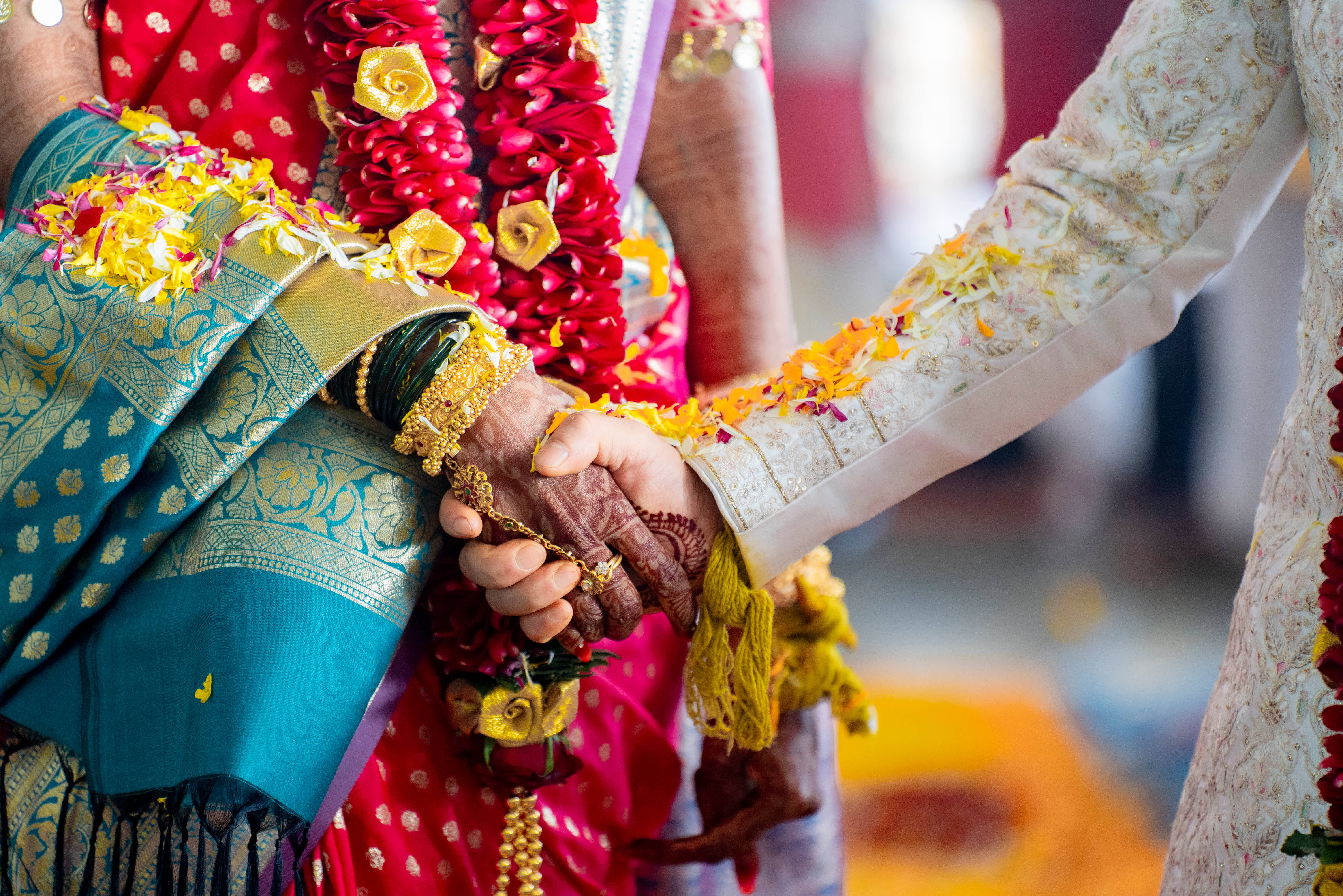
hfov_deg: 11.4
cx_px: 672
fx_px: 6714
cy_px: 448
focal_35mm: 180
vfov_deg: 7.6
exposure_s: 1/320
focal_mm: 180
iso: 2500
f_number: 2.8
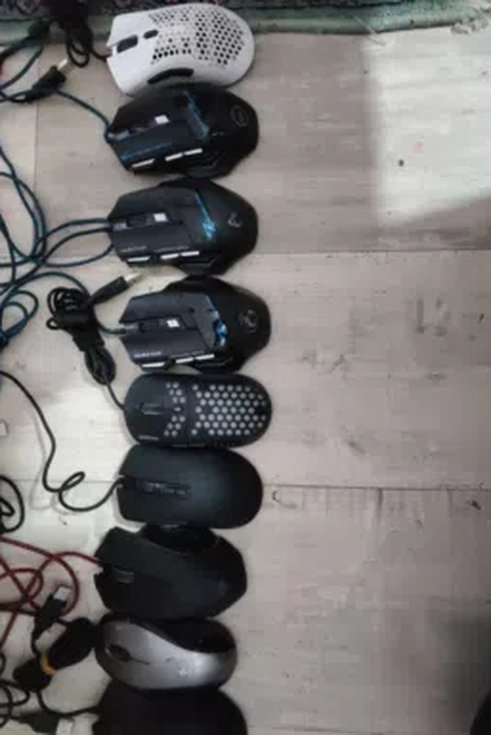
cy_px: 380
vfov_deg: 67.3
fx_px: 552
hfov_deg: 47.9
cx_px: 222
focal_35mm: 27
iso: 1813
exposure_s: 1/16.7
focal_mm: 4.15
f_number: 1.8
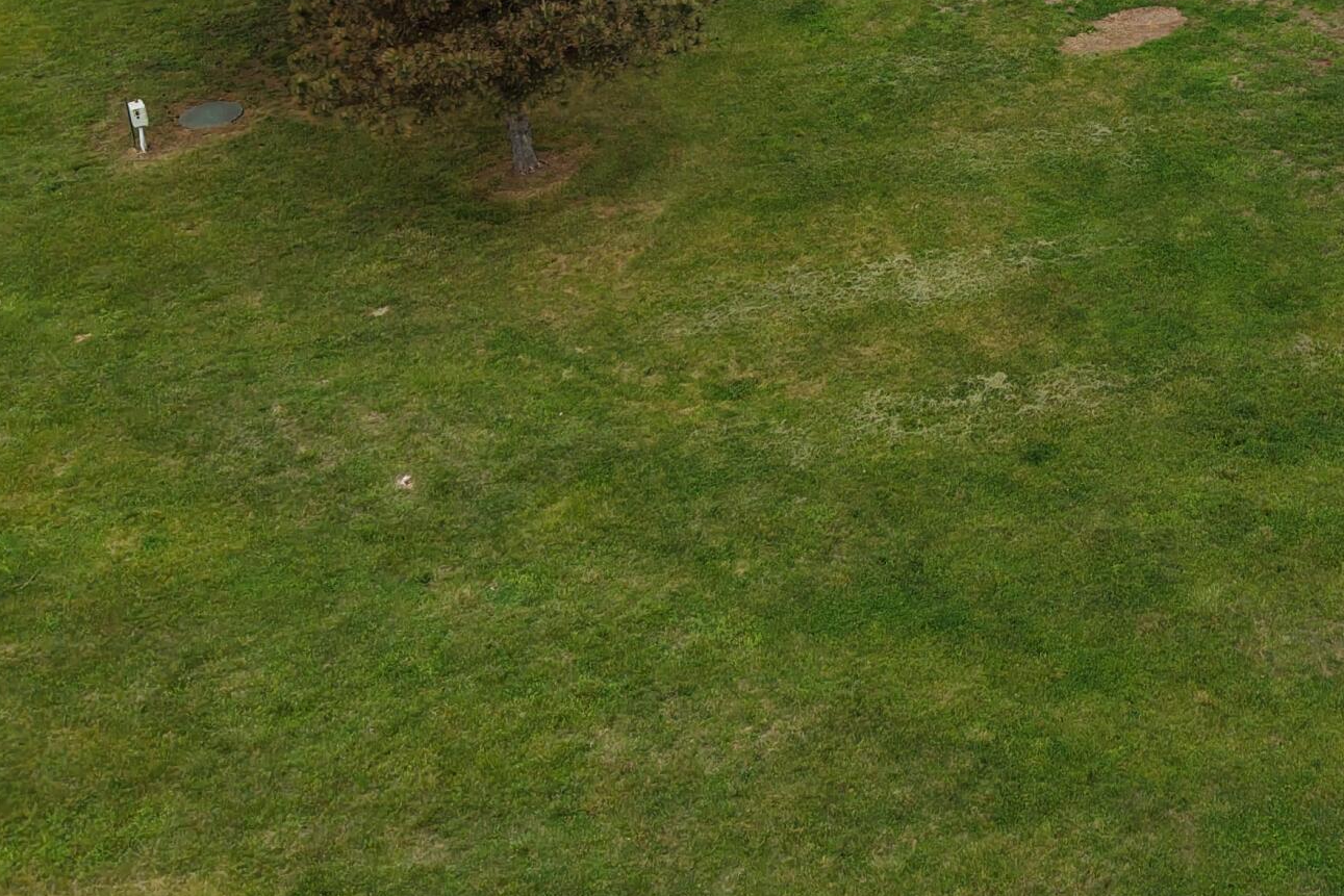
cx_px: 1257
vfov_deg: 22.1
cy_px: -95
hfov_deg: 32.4
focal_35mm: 58
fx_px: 2165
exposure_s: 1/180
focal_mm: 8.67
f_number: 1.8
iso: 100
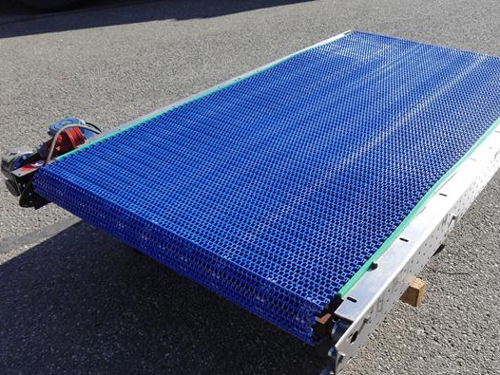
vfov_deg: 41.7
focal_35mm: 34
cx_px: 298
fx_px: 491
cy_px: 213
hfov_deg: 53.6
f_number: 7.1
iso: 160
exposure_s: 1/400
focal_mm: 14
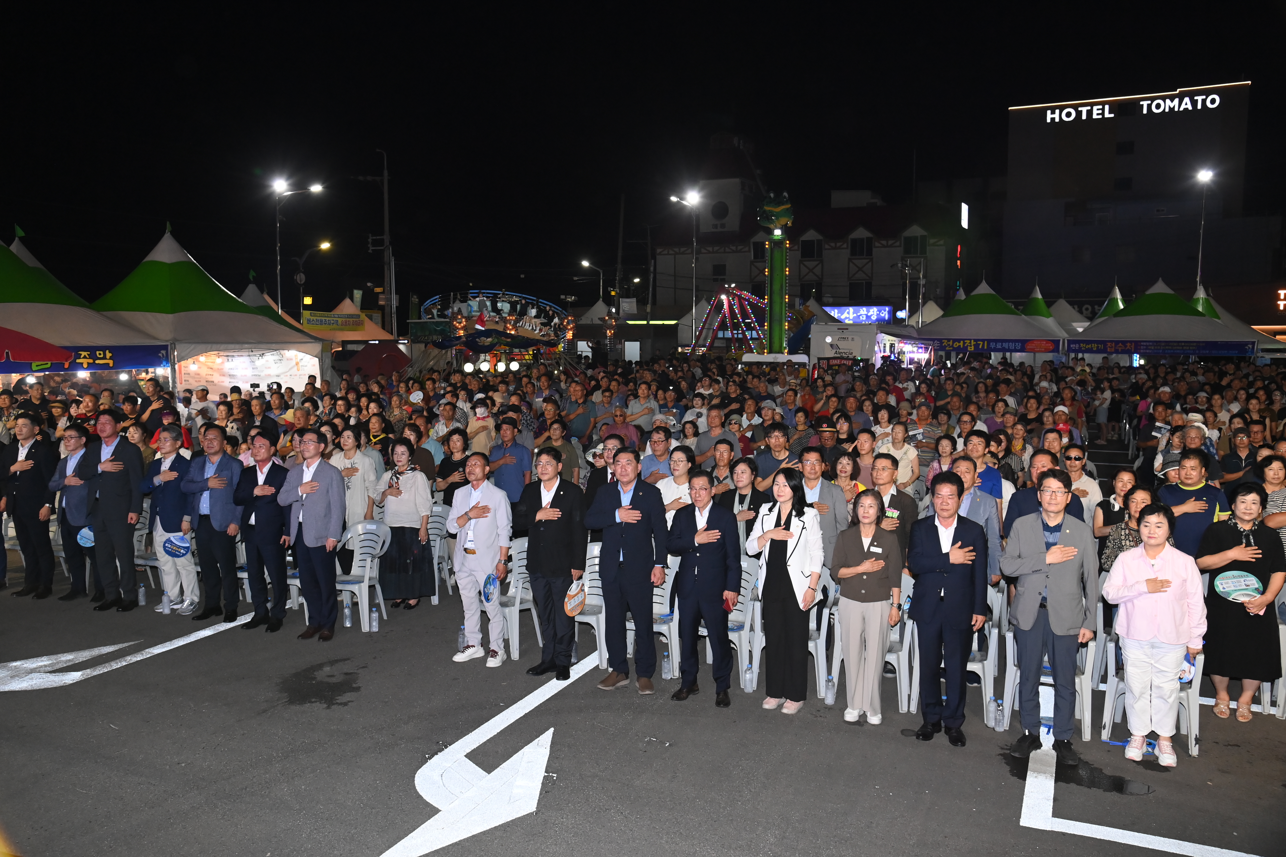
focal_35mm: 30
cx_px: 643
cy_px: 428
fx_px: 1072
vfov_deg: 43.6
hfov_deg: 61.9
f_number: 6.3
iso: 3200
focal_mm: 30
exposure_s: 1/250
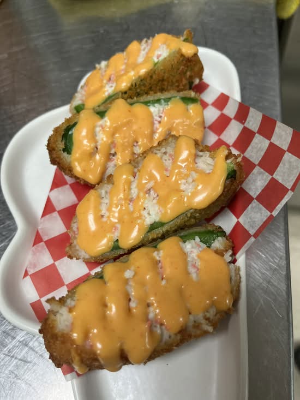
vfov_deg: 67.3
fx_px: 300
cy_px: 200
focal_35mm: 26
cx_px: 150
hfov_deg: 53.1
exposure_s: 1/64
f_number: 1.6
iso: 80
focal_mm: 5.1
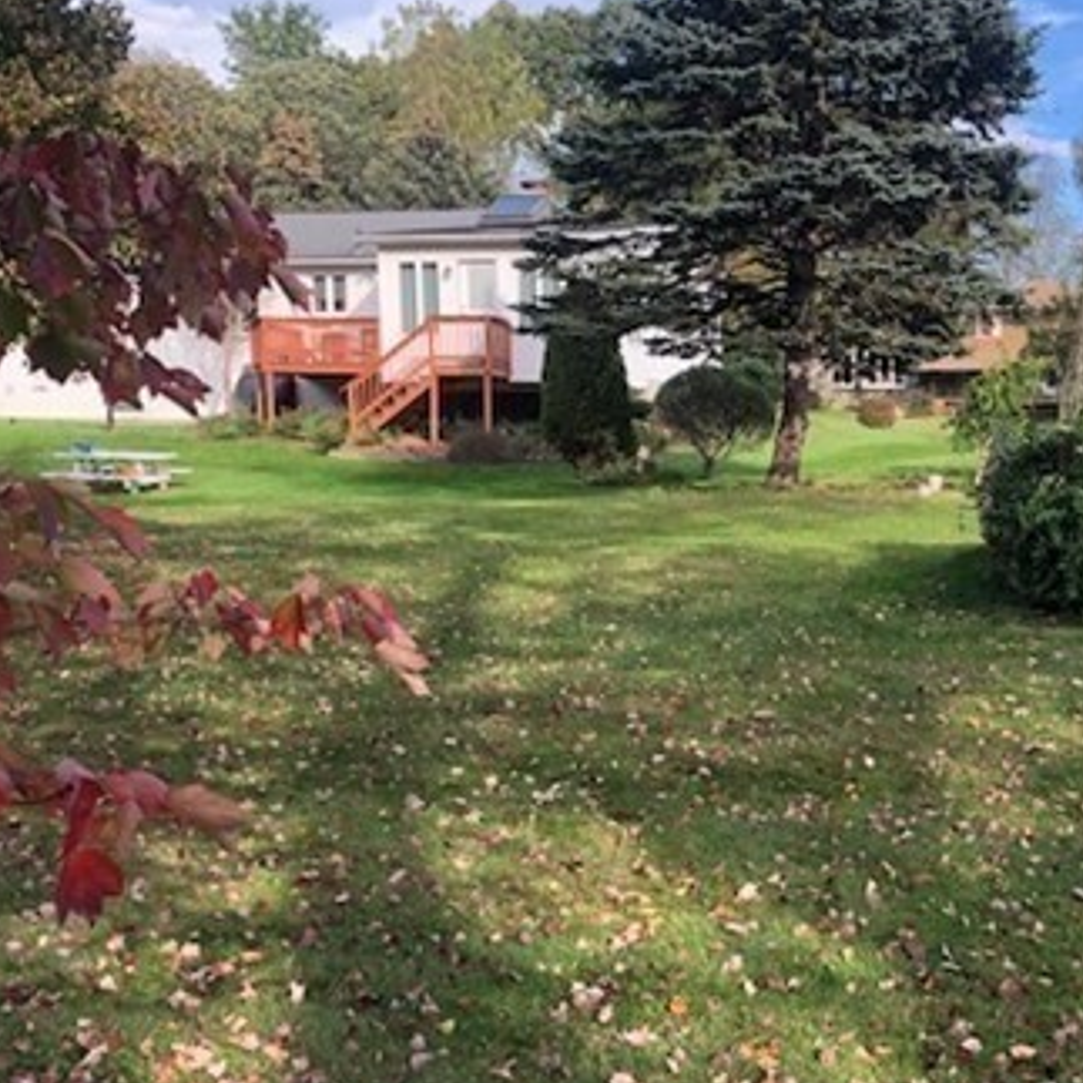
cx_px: 882
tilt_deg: -9.4
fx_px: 1628
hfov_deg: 35.5
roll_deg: -1.0
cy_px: 704
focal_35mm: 46
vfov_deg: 36.5
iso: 20
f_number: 1.8
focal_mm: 3.99
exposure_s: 1/333
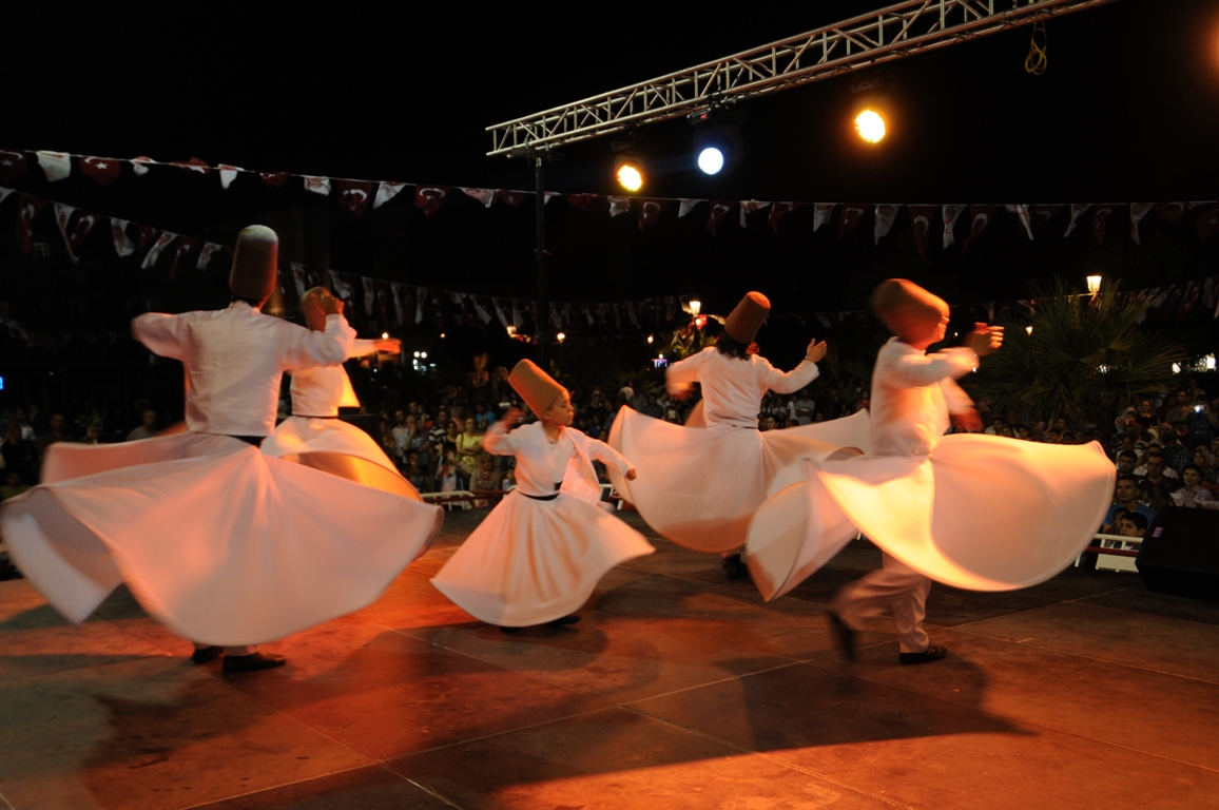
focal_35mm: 36
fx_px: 1218
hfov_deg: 53.2
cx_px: 610
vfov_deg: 36.8
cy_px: 405
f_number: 4.5
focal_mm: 24
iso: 500
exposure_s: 1/40
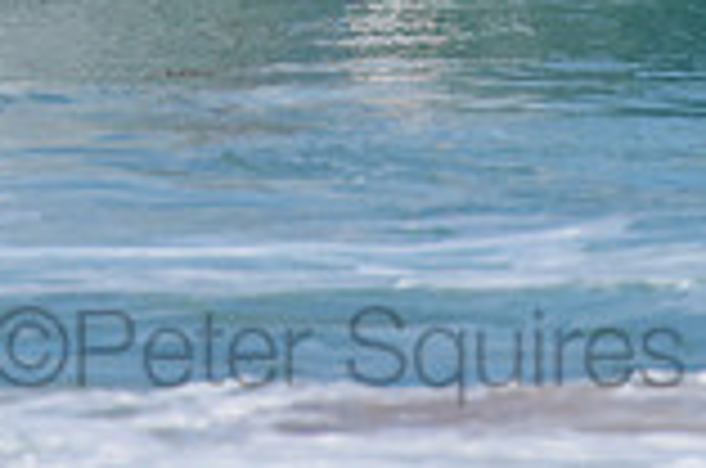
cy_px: -398
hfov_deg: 1.1
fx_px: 36246
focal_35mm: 1852
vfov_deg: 0.7
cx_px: 337
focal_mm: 500
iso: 250
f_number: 6.3
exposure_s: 1/2500
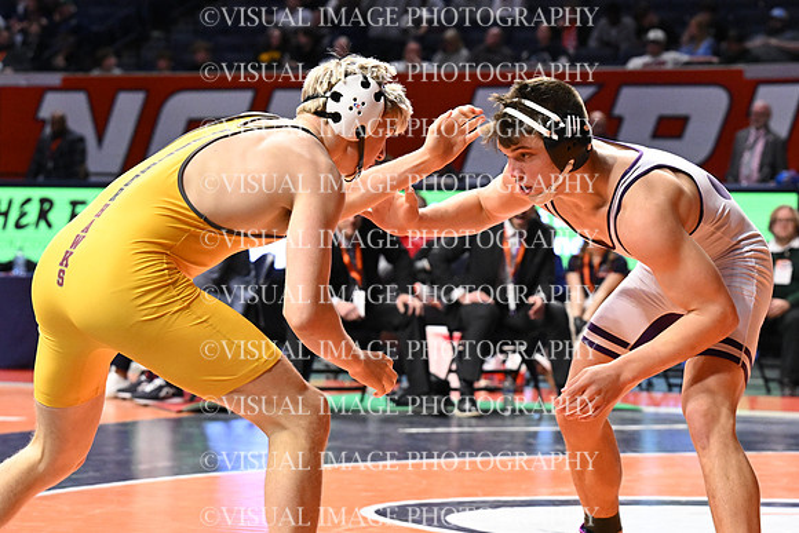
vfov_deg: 10.4
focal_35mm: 132
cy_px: 266
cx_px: 400
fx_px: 2930
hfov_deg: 15.5
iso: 6400
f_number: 4.5
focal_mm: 88
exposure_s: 1/1000
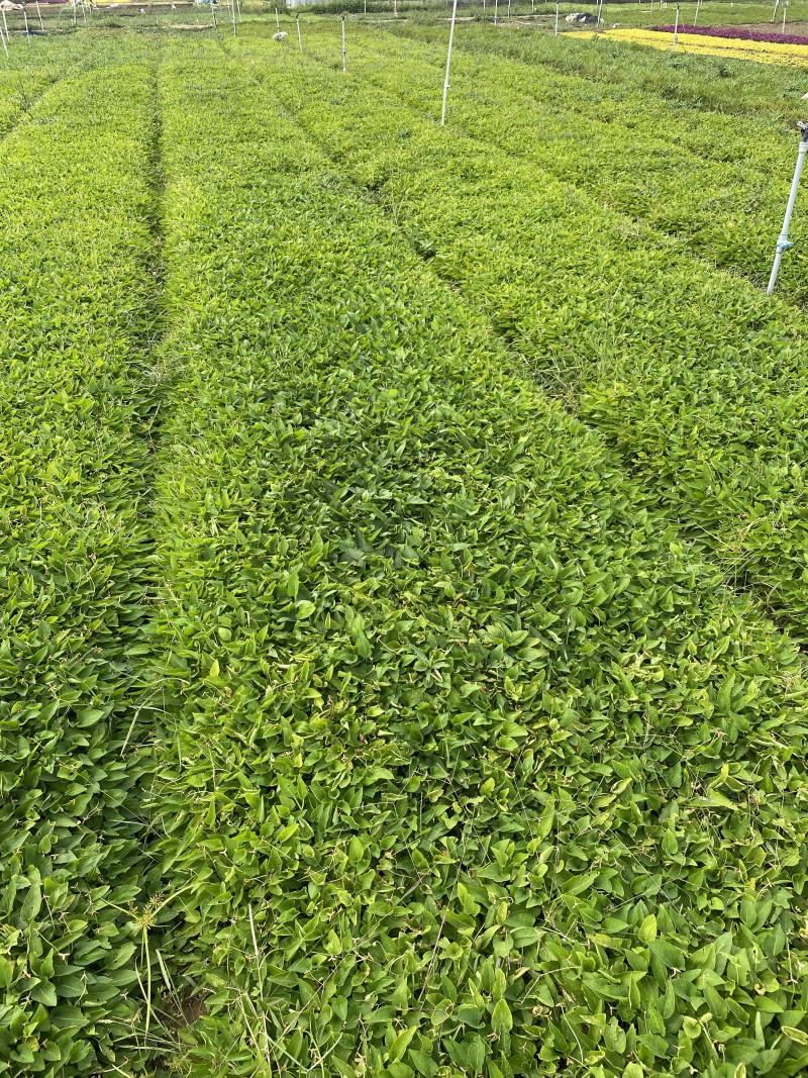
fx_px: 809
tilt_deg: -31.6
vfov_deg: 67.3
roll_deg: -1.3
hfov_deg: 53.1
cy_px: 539
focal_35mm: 26
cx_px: 404
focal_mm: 4.25
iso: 32
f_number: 1.8
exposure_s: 1/1025
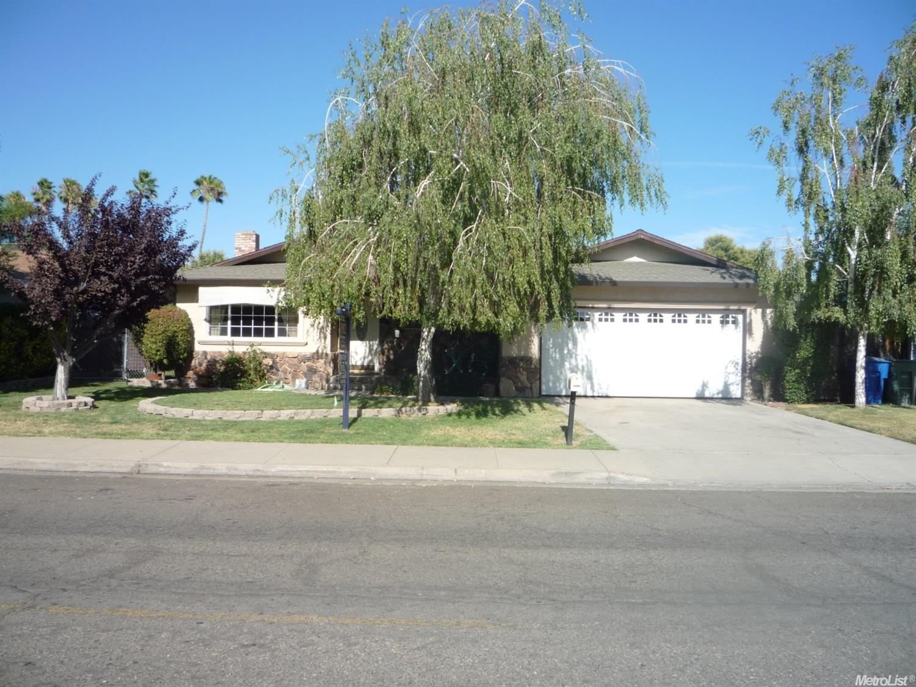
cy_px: 344
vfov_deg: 46.8
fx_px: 794
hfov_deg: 60.0
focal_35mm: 30
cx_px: 458
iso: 100
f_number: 4
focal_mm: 5.2
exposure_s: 1/640
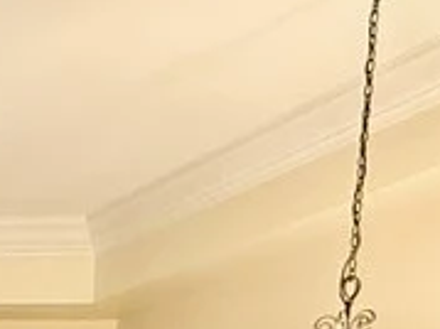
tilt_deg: -6.8
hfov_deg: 19.1
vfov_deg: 14.3
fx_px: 1016
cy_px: 714
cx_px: -332
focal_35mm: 80
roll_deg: -1.3
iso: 320
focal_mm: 2.22
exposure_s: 1/60
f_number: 2.2
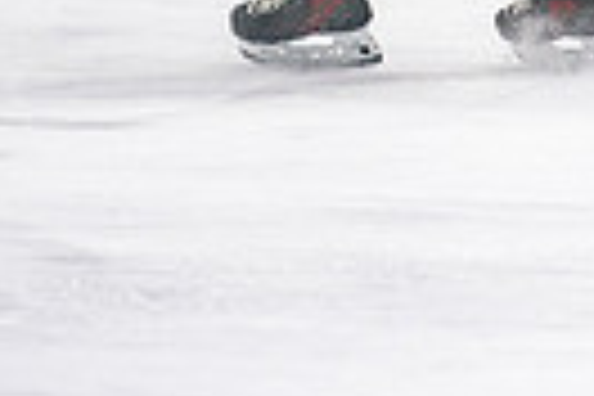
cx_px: 760
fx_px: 13925
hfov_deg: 2.4
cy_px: -380
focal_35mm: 844
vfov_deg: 1.6
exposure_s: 1/640
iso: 800
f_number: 2.8
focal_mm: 165
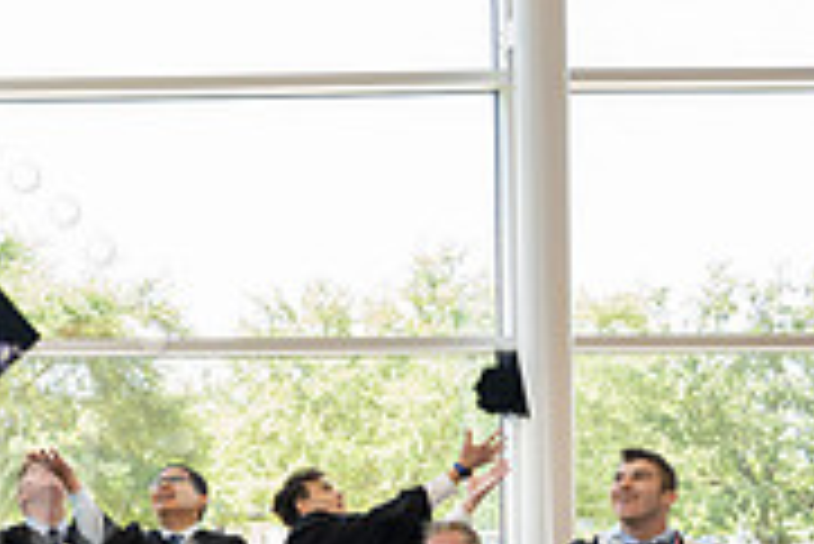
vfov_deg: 17.5
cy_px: 501
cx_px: -229
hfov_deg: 23.4
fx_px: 1742
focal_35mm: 77
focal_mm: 24
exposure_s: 1/160
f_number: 5.6
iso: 1000
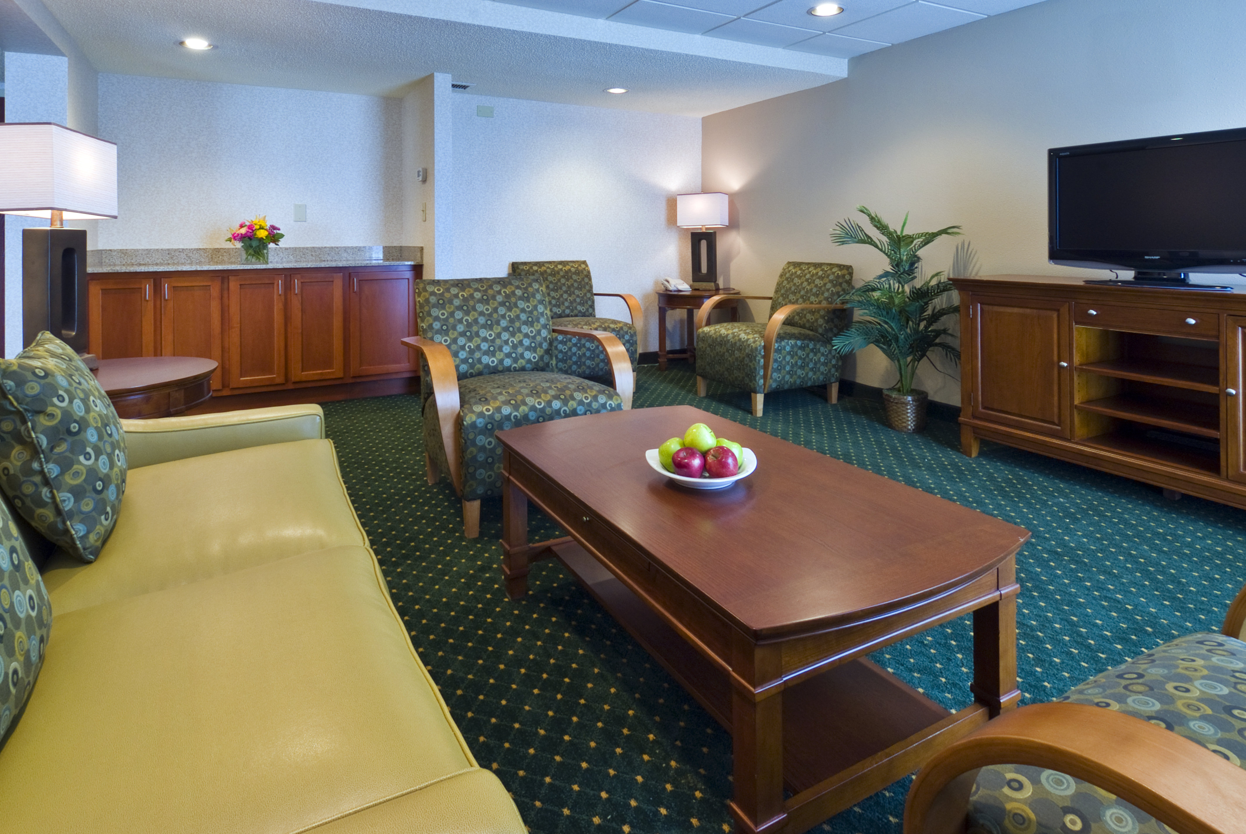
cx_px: 623
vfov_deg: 67.5
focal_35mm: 18
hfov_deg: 89.9
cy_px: 417
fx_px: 624
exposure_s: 1.6
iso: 200
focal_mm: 12
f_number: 18
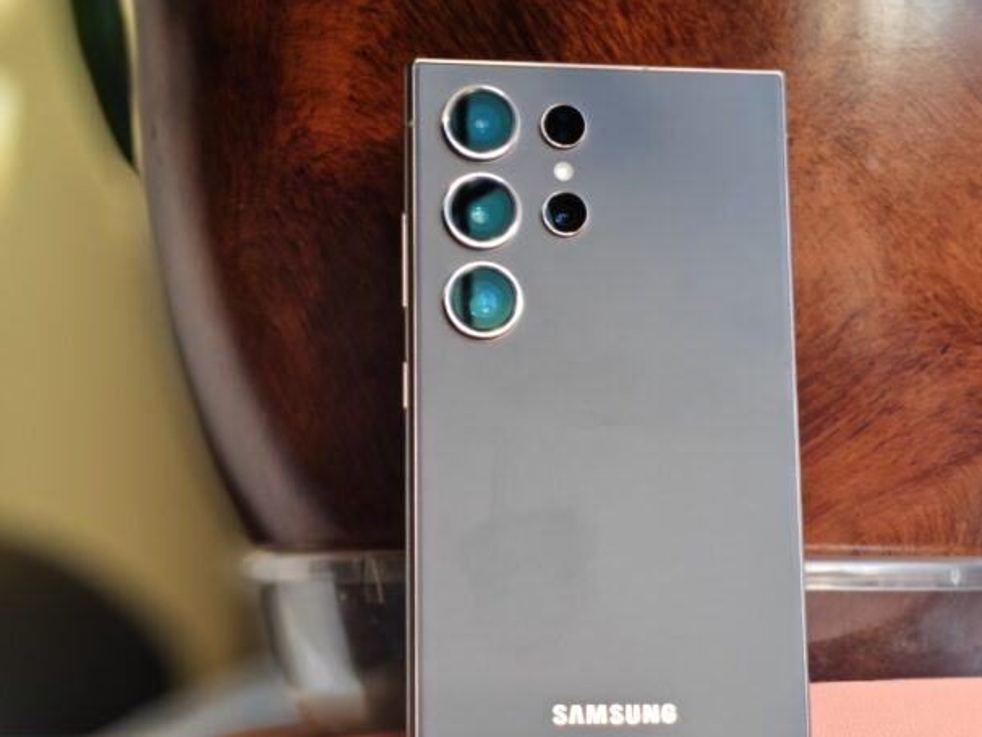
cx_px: 489
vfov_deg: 22.2
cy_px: 458
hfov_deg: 29.4
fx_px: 1873
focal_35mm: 66
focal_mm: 5.3
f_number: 2.4
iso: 250
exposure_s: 1/100
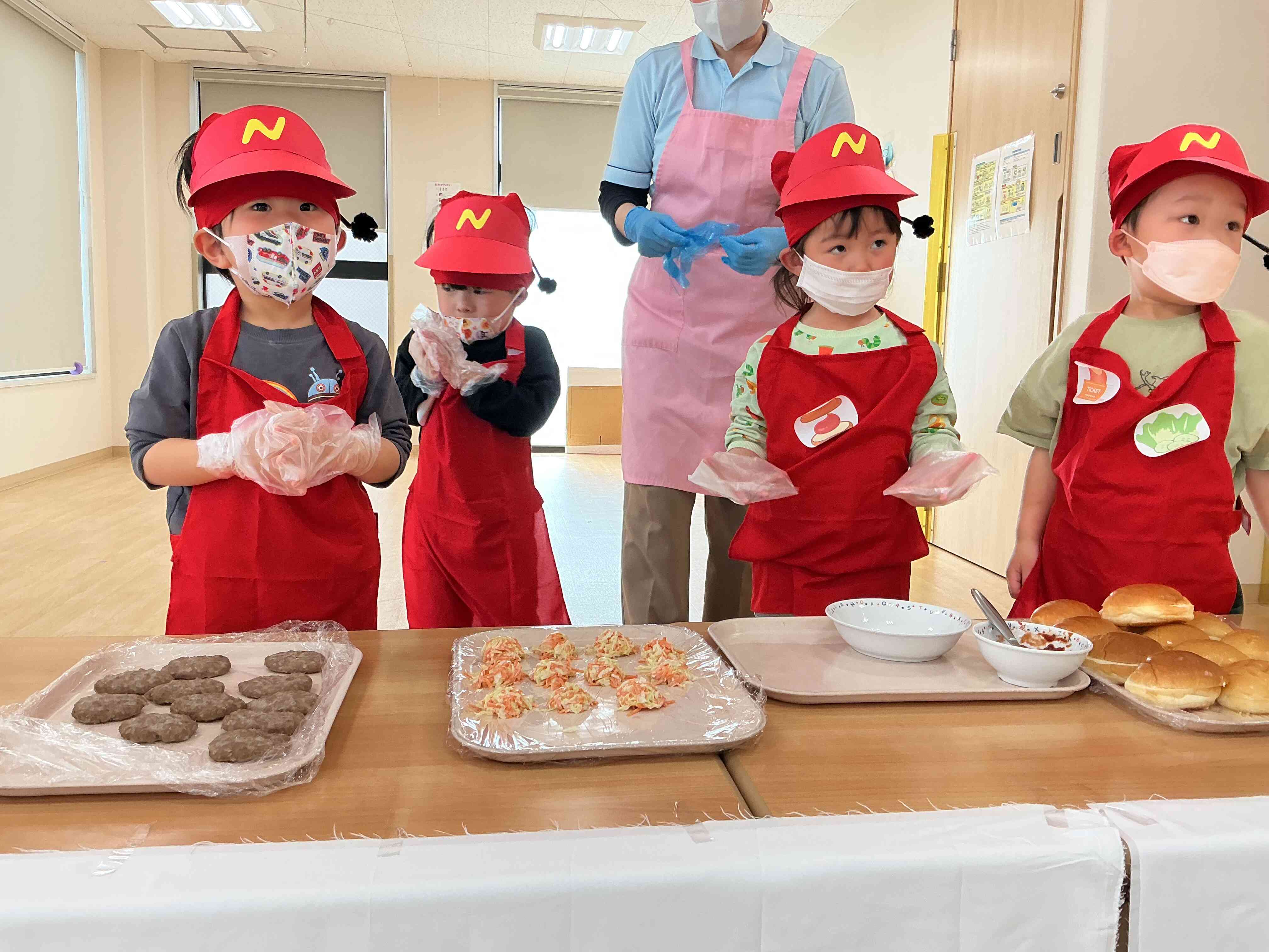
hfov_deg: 61.7
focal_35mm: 29
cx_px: 634
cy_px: 476
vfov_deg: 48.2
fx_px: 1063
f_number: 1.8
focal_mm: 3
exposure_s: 1/120
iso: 32
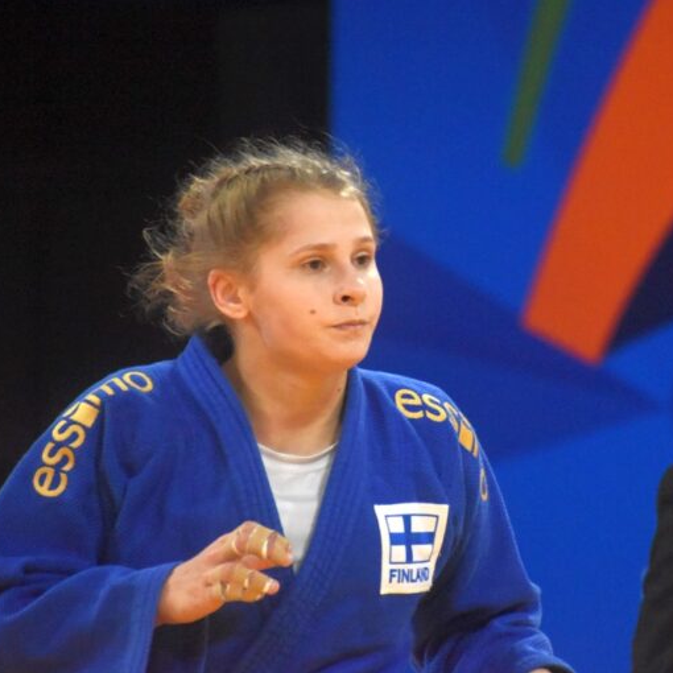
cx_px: 447
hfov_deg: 3.0
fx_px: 12670
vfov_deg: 3.0
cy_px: 336
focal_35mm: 576
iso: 6400
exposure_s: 1/640
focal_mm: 300
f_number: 7.1
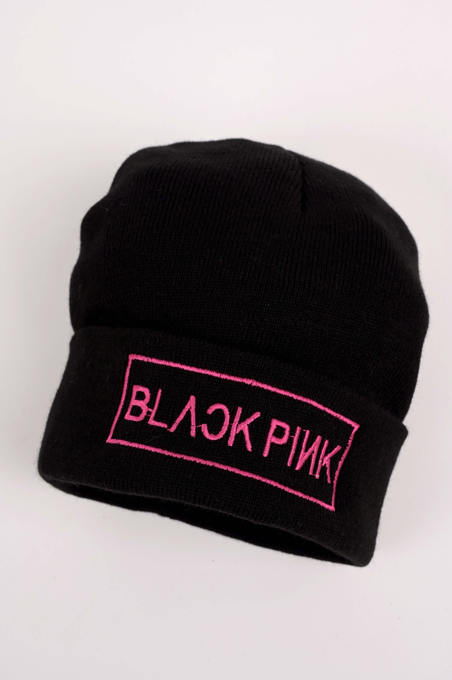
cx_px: 226
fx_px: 943
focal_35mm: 50
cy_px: 340
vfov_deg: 39.6
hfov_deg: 27.0
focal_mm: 50
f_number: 11
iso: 320
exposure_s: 1/100
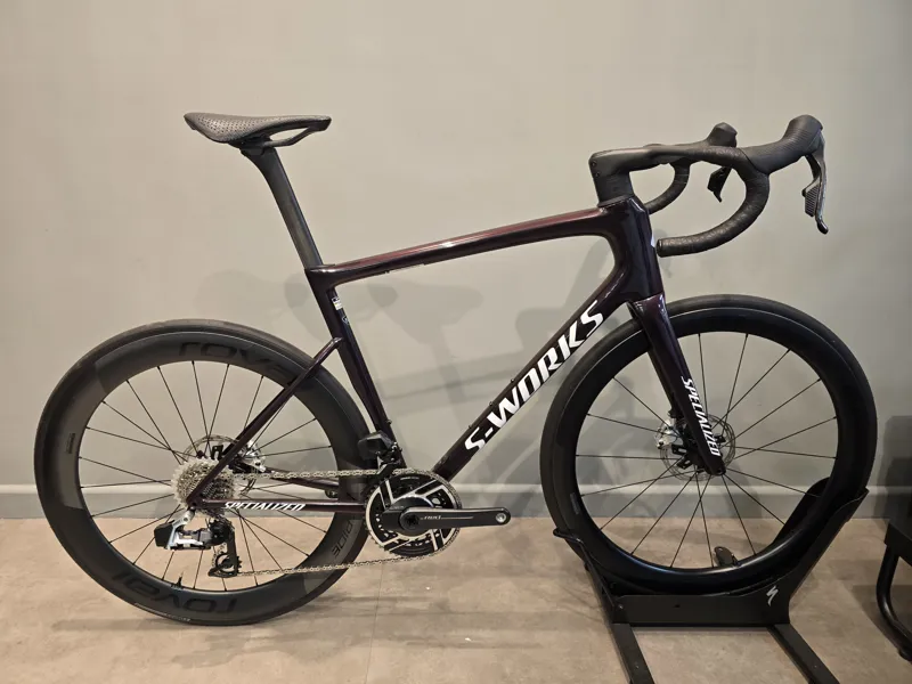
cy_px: 342
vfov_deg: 58.9
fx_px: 606
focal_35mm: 23
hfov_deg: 73.9
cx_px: 456
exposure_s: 1/50
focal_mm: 6.3
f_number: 1.7
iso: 100
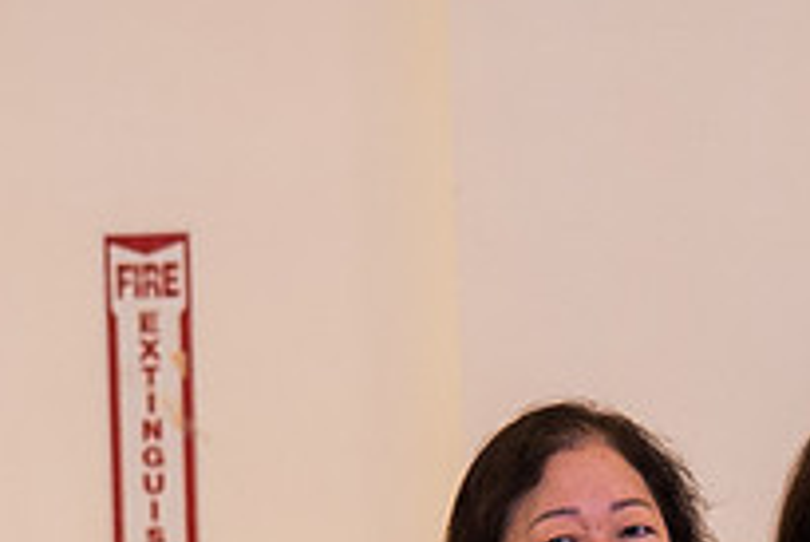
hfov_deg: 4.5
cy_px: 615
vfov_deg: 3.0
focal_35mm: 462
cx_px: 590
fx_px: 10402
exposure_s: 1/160
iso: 800
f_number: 1.8
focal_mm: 85
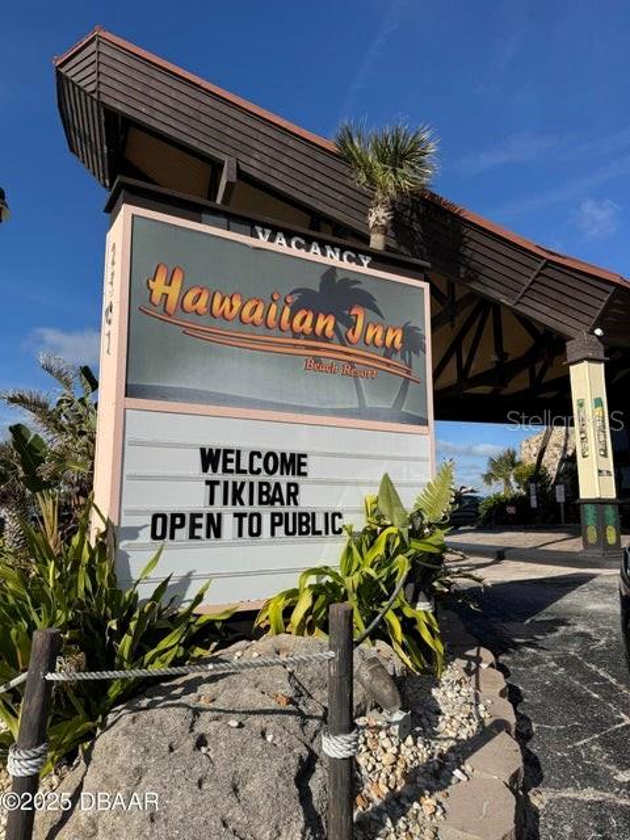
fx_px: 582
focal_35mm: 24
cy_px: 420
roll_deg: +1.4
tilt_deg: +10.2
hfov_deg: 56.8
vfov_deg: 71.6
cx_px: 315
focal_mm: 6.76
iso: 80
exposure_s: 1/7937
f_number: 1.78
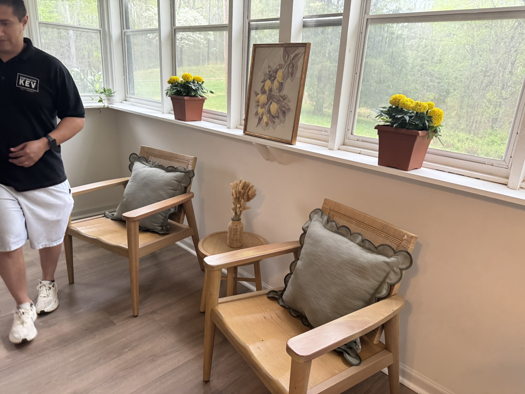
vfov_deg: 56.8
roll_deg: -2.4
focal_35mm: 24
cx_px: 262
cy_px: 197
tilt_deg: -16.0
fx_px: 364
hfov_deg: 71.6
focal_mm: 6.76
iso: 320
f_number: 1.78
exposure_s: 1/60
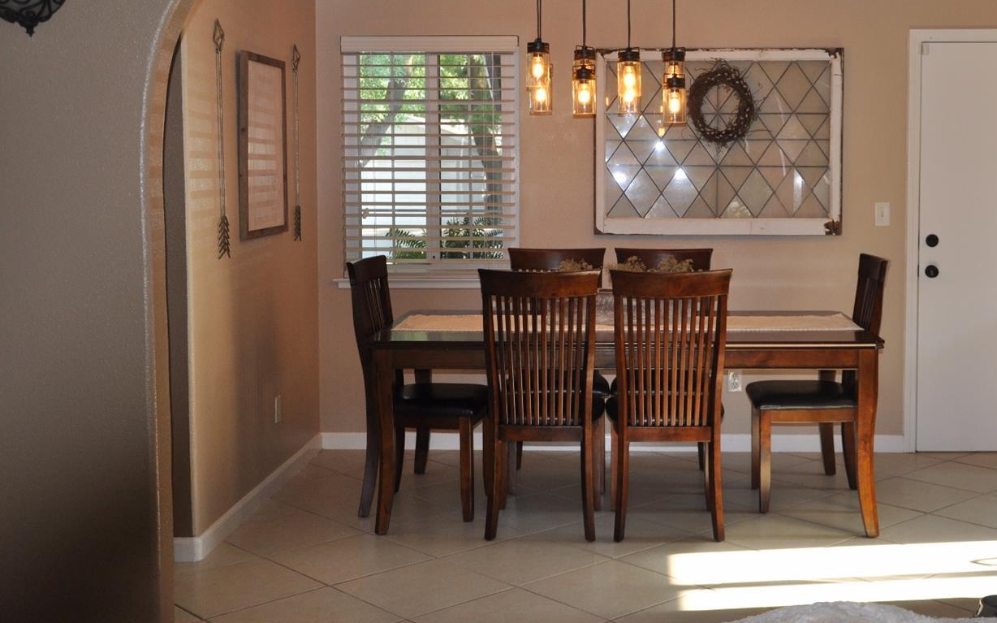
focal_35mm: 47
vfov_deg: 27.6
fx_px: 1267
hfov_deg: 42.7
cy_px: 256
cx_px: 602
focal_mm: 25
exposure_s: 1/125
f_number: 4
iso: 400
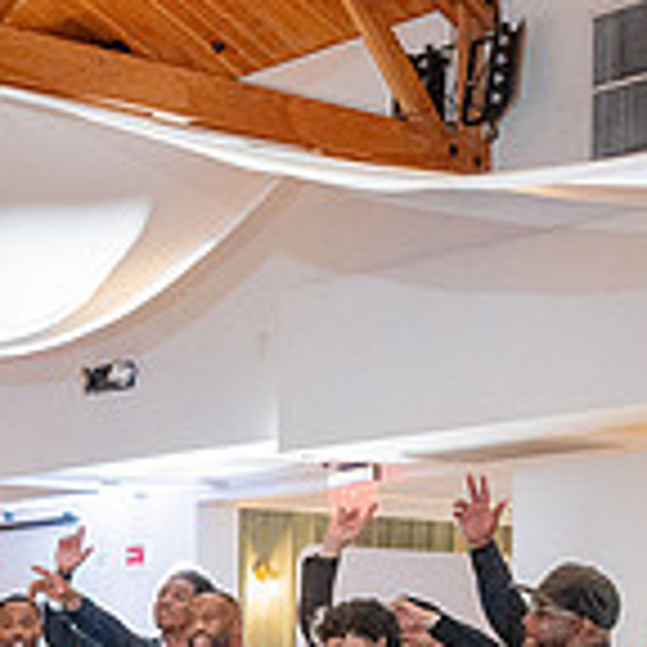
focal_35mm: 96
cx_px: -193
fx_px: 2030
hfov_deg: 17.0
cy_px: 860
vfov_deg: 17.0
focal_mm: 28
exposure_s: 1/200
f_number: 4
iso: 3200
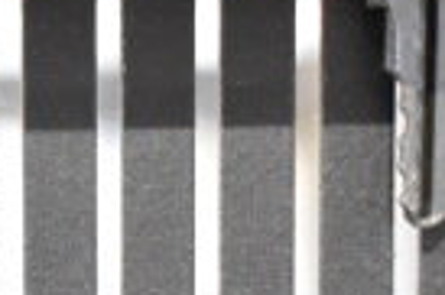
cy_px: 611
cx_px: -250
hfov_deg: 8.8
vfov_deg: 5.9
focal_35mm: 227
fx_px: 2803
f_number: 4.5
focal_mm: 34
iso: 6400
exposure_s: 1/50
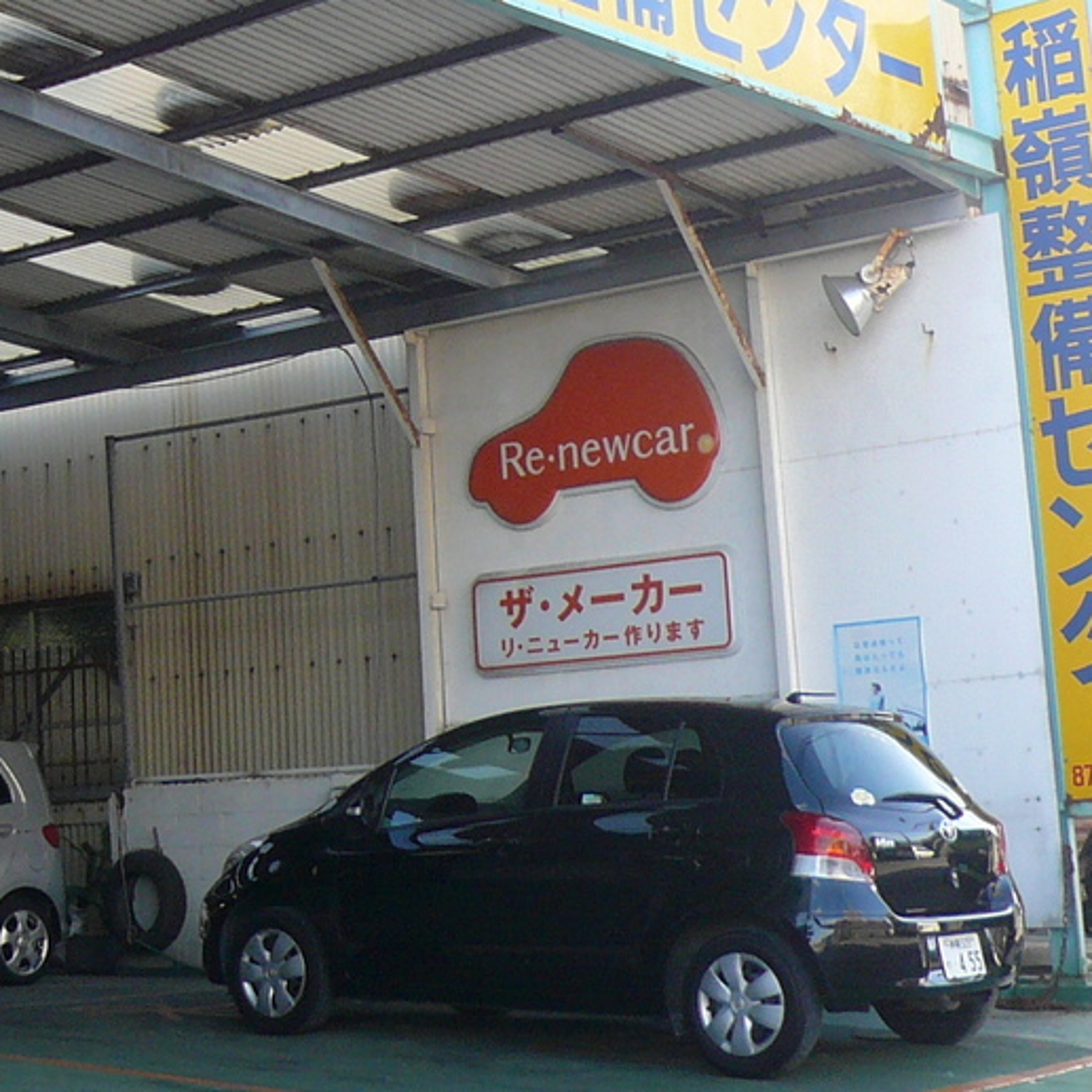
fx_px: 2748
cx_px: 188
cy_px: 332
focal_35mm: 77
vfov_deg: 22.3
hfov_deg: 22.1
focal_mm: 4.7
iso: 100
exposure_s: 1/250
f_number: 2.8
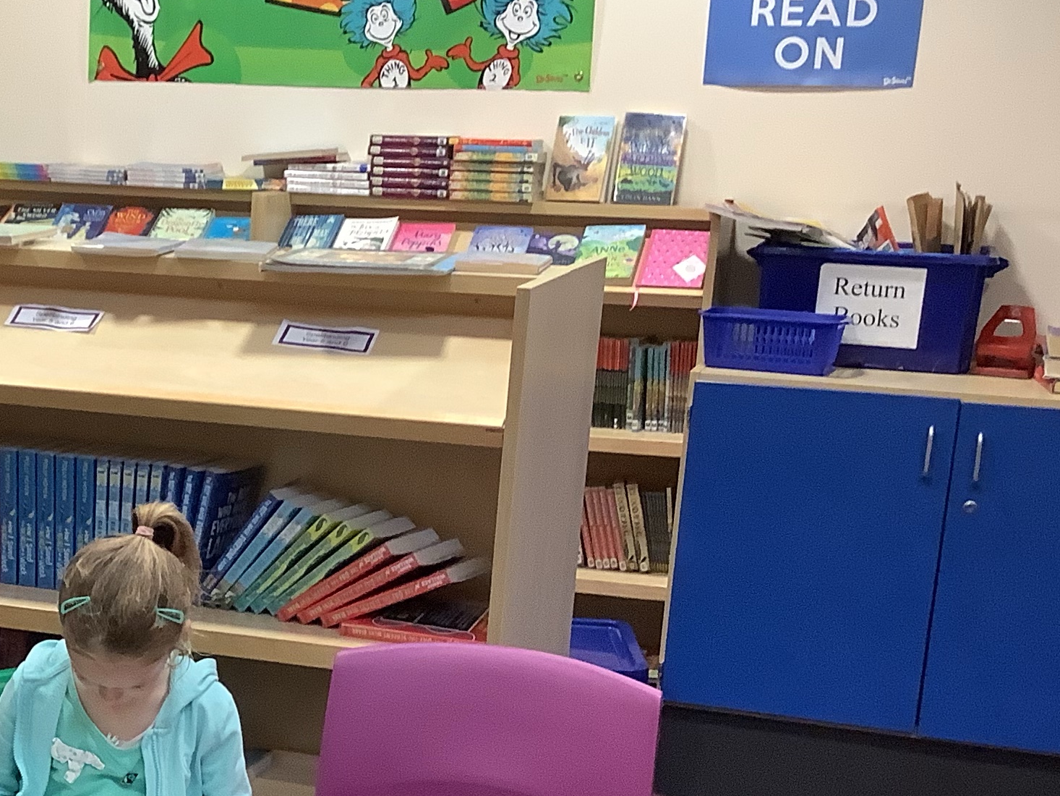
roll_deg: +0.4
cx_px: 69
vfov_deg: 21.0
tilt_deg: -15.3
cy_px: 647
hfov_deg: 27.0
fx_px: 2113
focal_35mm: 69
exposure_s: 1/60
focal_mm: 3.3
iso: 250
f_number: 2.4
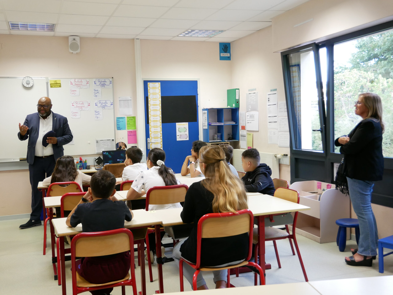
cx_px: 196
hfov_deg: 51.3
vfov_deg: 39.7
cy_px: 148
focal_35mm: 36
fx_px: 409
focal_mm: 18
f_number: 3.9
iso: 1000
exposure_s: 1/60
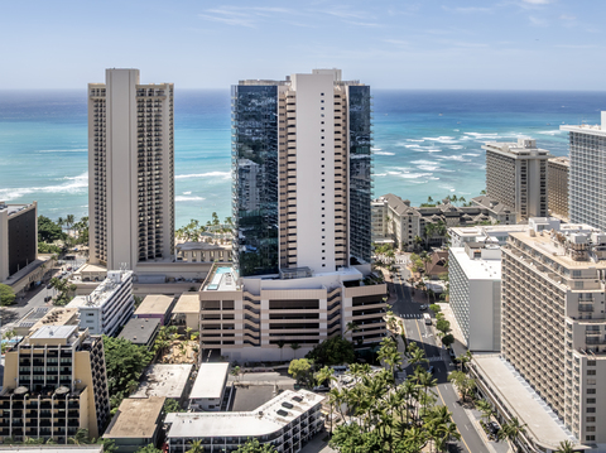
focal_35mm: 24
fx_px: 420
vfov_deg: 56.7
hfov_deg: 71.7
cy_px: 226
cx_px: 303
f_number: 2.8
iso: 120
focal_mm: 12.29
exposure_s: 1/5000
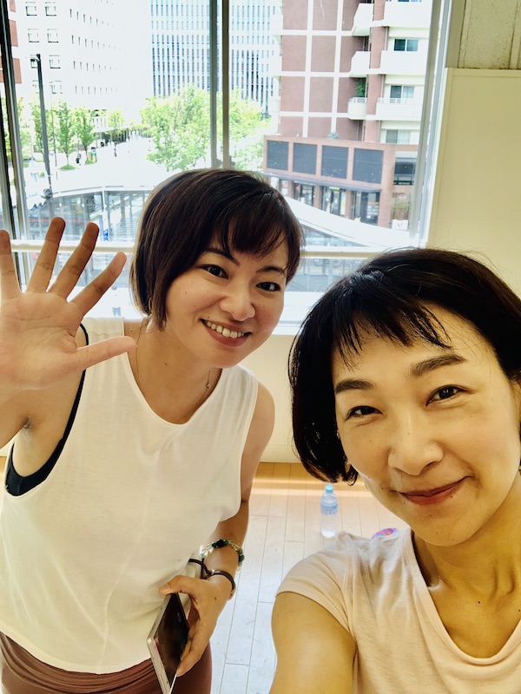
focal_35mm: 32
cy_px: 347
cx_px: 260
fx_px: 642
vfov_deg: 56.8
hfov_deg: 44.2
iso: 64
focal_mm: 2.87
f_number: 2.2
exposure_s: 1/120
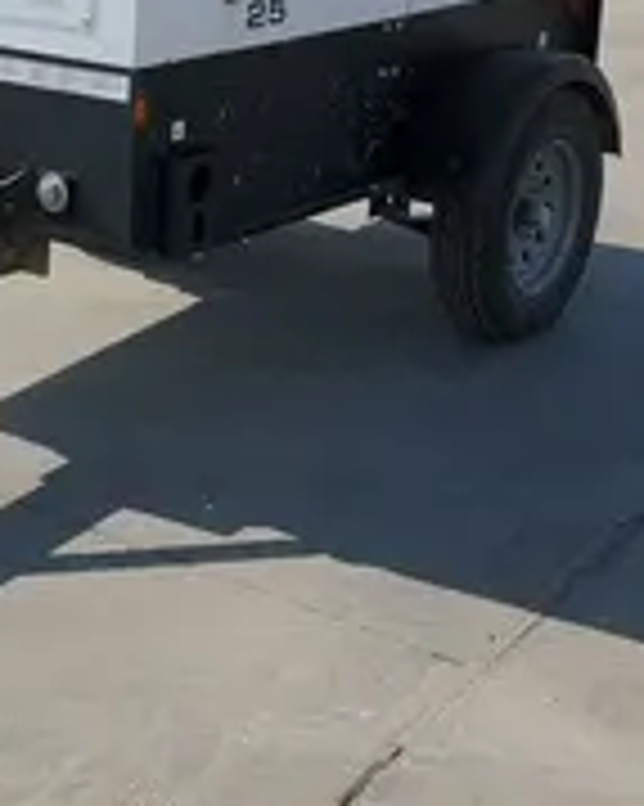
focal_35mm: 78
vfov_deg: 24.0
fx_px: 1860
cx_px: 32
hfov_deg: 19.2
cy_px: 142
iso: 50
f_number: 2.4
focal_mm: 4.3
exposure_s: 1/1770
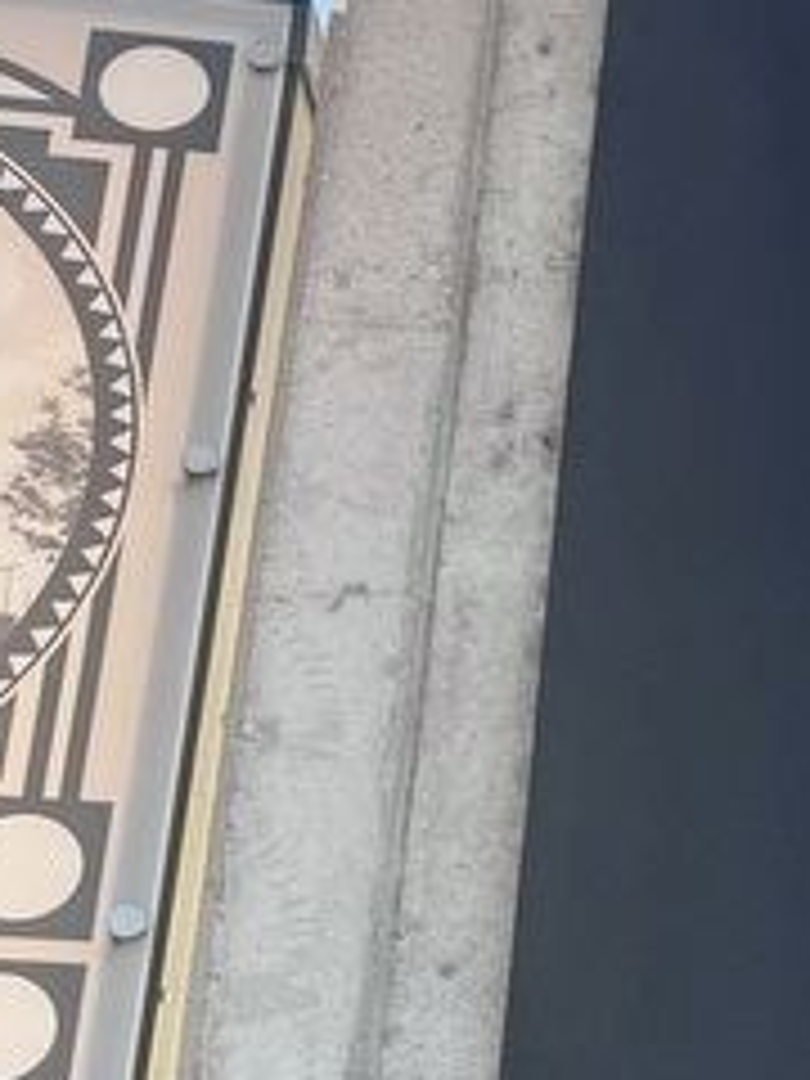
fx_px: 2496
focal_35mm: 80
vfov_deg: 23.0
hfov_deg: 16.6
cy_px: 1188
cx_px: 1251
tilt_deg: +19.5
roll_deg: +1.2
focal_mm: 6.76
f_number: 1.78
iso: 80
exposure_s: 1/742
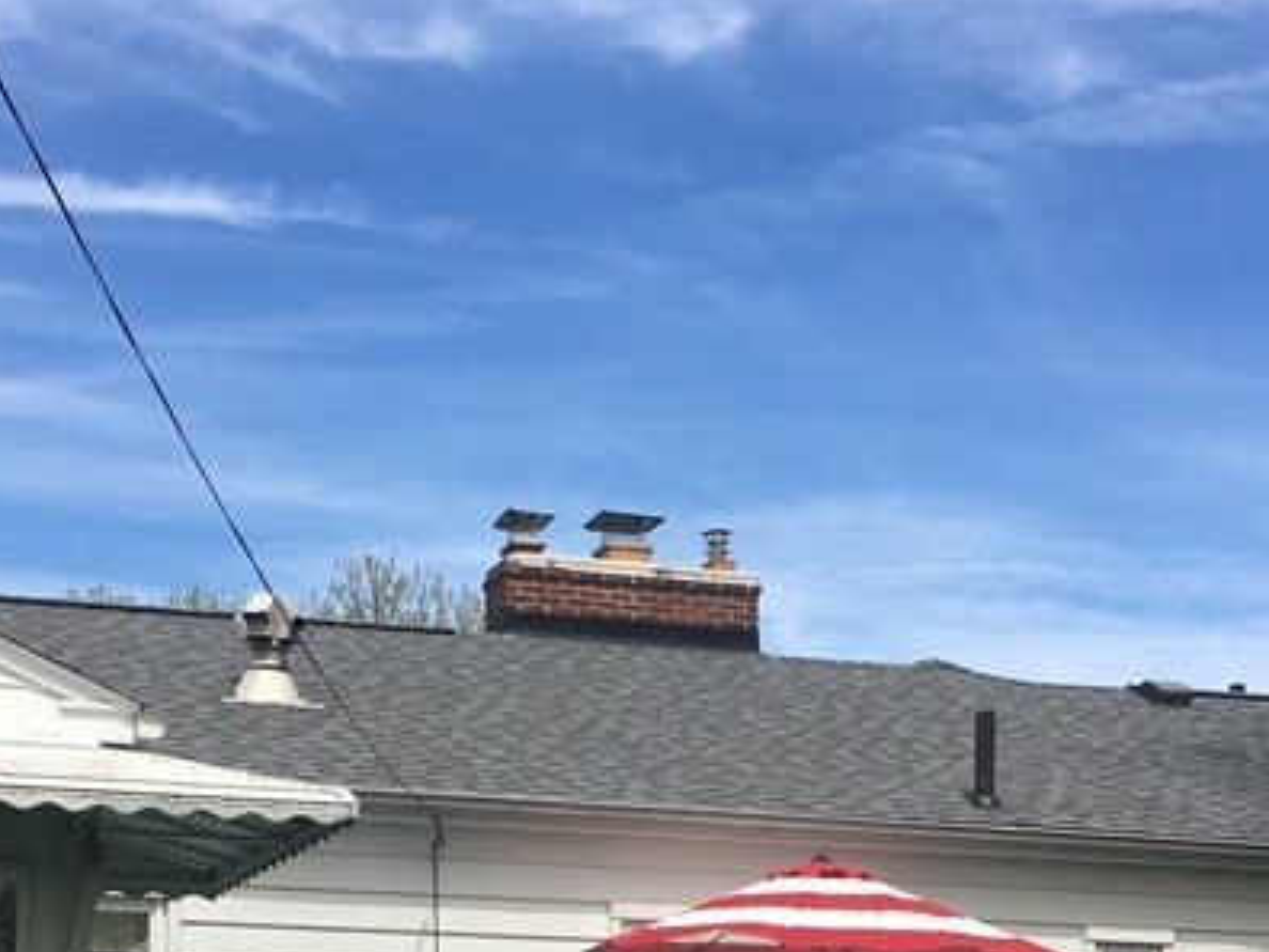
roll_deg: -0.9
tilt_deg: +2.1
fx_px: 2749
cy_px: 1148
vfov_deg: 18.6
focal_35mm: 75
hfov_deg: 26.0
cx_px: 529
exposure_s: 1/1374
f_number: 2.2
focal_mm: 4.15
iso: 25
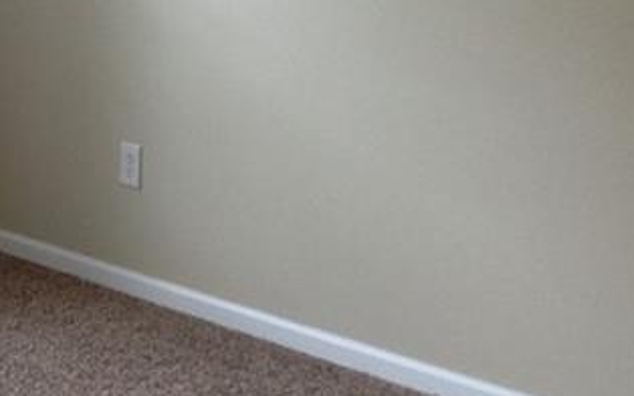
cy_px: -20
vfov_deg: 11.3
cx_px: -228
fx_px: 1969
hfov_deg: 17.0
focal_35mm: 114
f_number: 2.4
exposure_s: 1/25
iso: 50
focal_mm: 3.3
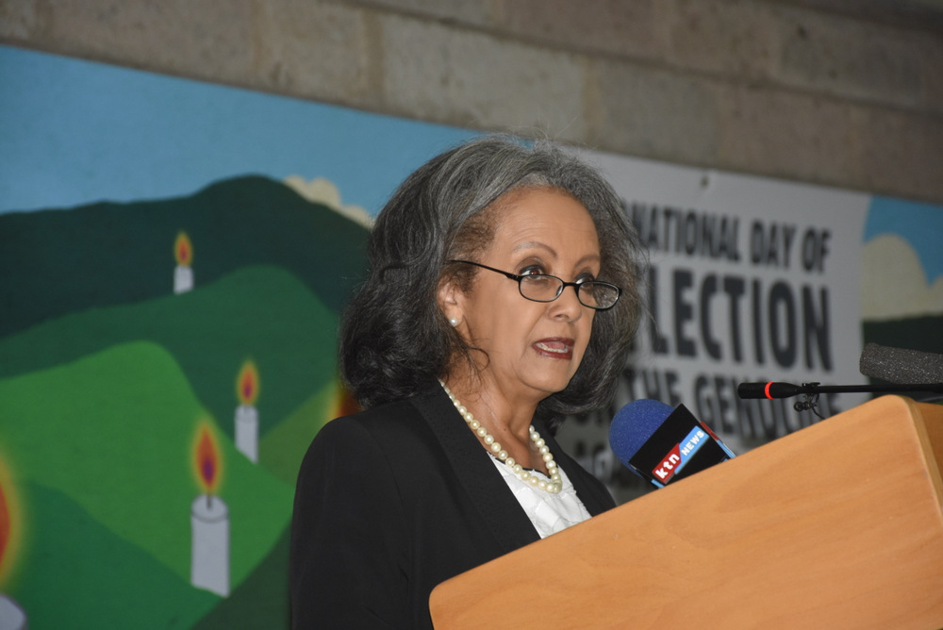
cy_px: 315
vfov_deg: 7.9
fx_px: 4560
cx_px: 472
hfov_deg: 11.8
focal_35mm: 174
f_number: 6.3
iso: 1250
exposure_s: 1/100
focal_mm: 116
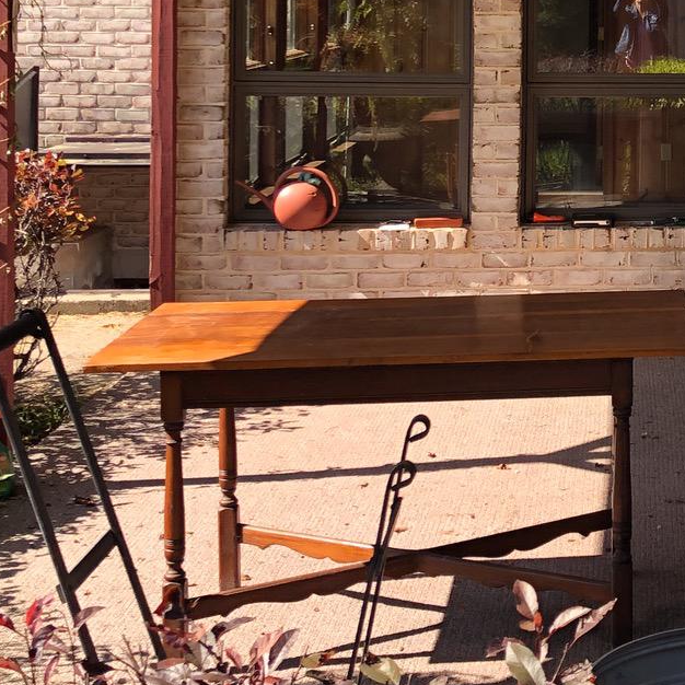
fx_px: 1813
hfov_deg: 20.0
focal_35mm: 81
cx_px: 832
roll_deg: -1.2
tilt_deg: -0.9
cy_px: 23
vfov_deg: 20.8
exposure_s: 1/208
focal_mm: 4
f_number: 1.8
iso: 20
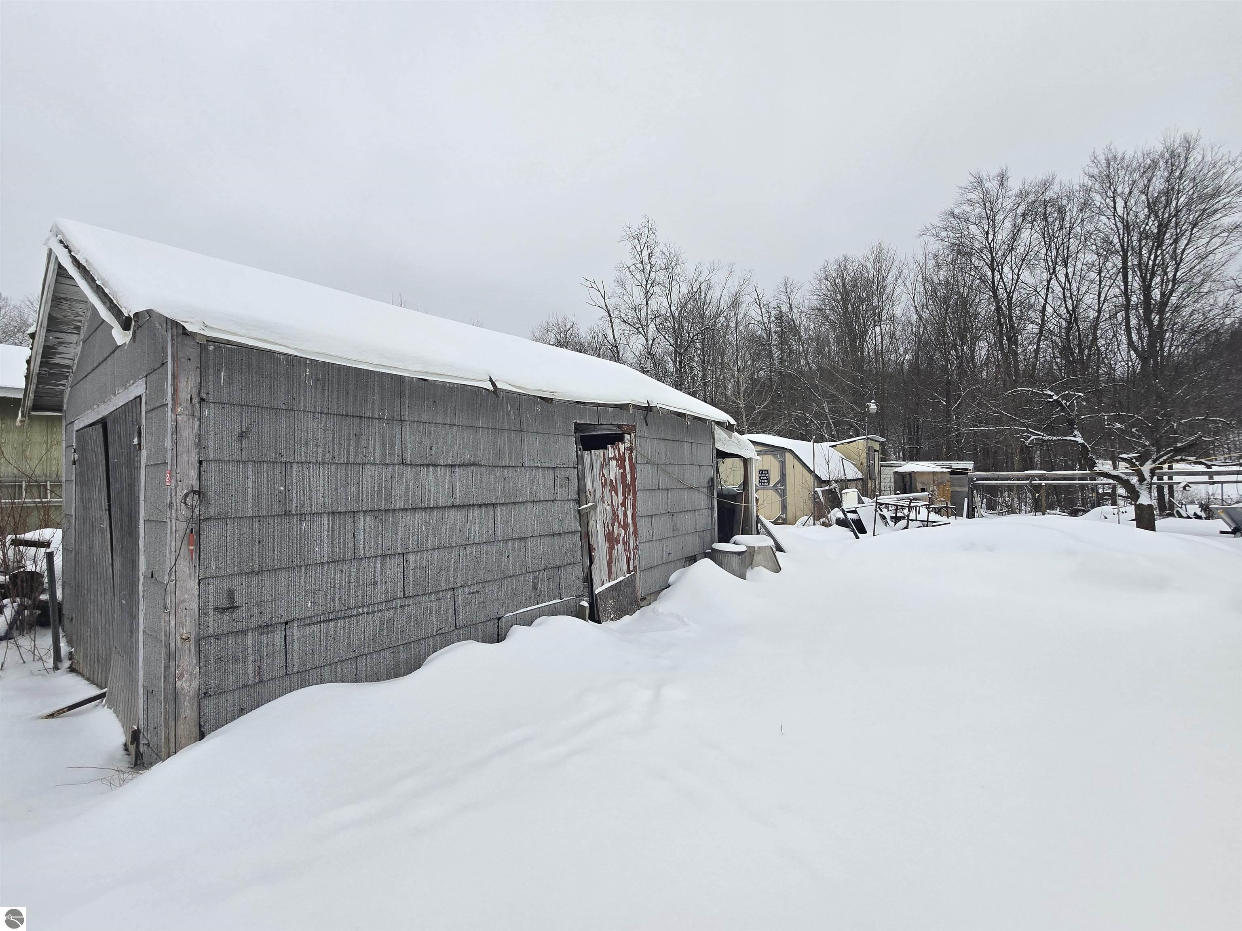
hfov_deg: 106.2
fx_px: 466
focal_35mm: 13
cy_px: 466
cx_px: 621
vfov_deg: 89.9
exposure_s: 1/399
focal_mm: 2.2
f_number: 2.2
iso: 50
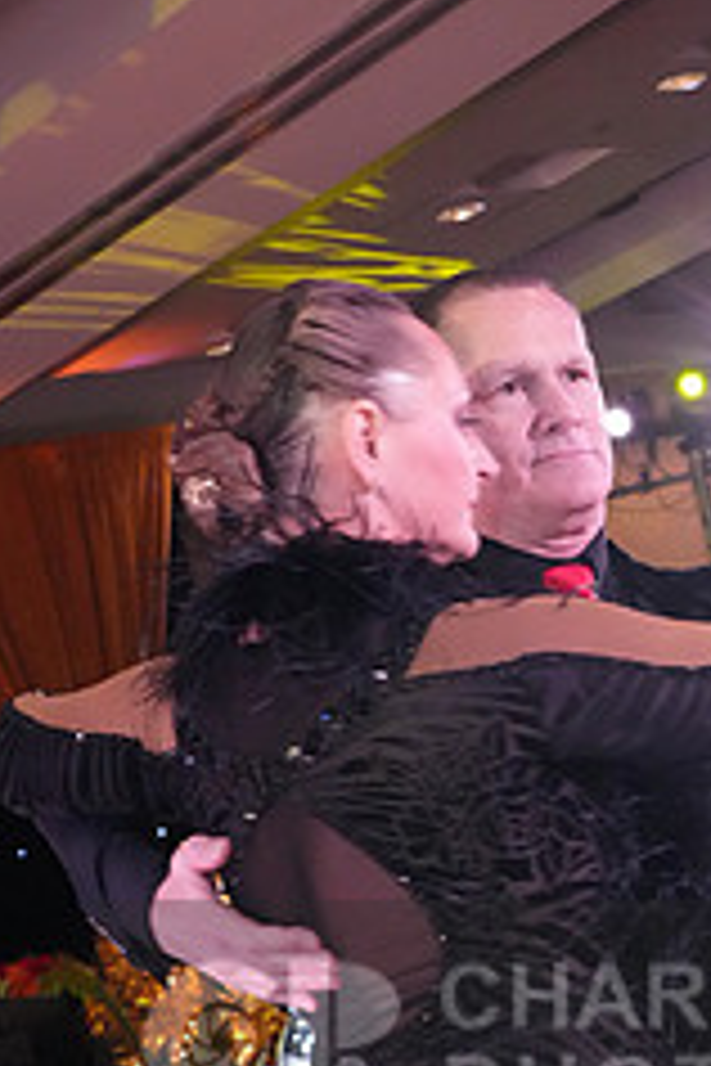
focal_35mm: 110
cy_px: 1053
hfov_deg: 12.3
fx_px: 3258
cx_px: 718
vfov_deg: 18.1
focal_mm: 45
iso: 8000
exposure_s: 1/250
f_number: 8
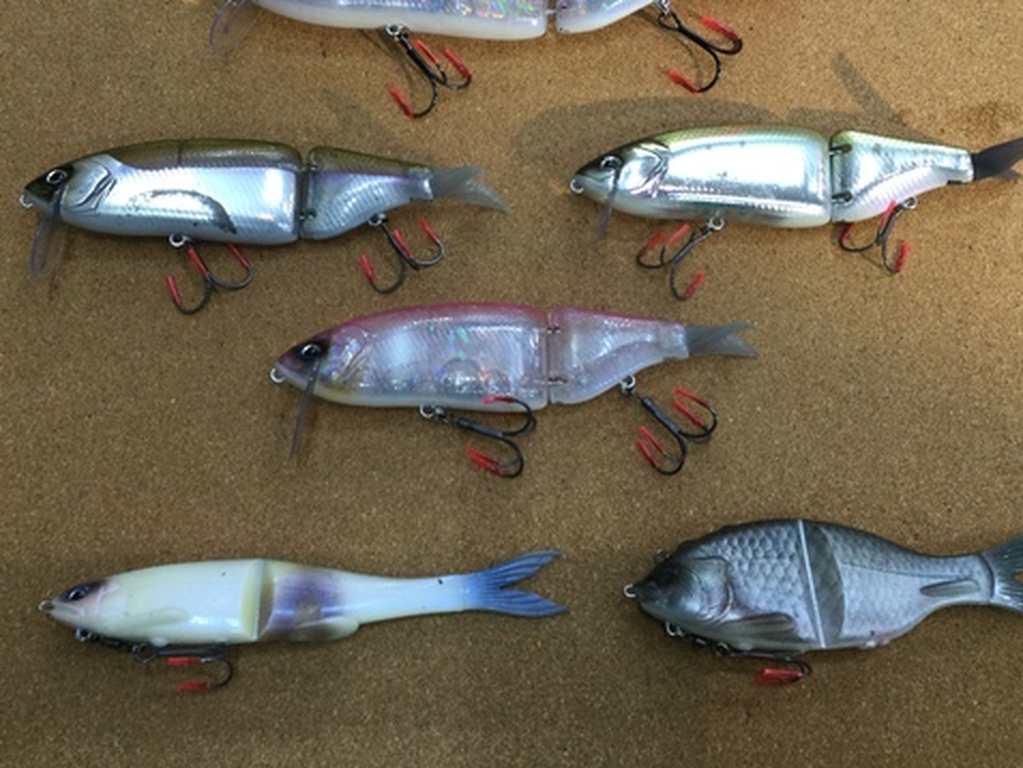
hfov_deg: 47.8
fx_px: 1153
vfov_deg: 36.7
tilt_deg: -76.4
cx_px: 468
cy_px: 298
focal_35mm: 39
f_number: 2.4
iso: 25
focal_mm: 3.3
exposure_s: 1/30
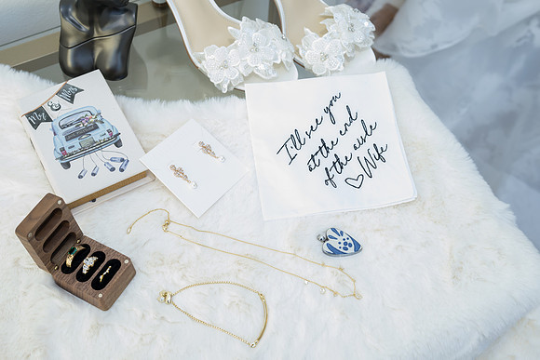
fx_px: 715
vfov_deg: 28.3
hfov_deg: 41.3
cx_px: 249
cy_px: 172
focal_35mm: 48
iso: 800
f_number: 5.6
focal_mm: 43
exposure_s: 1/125
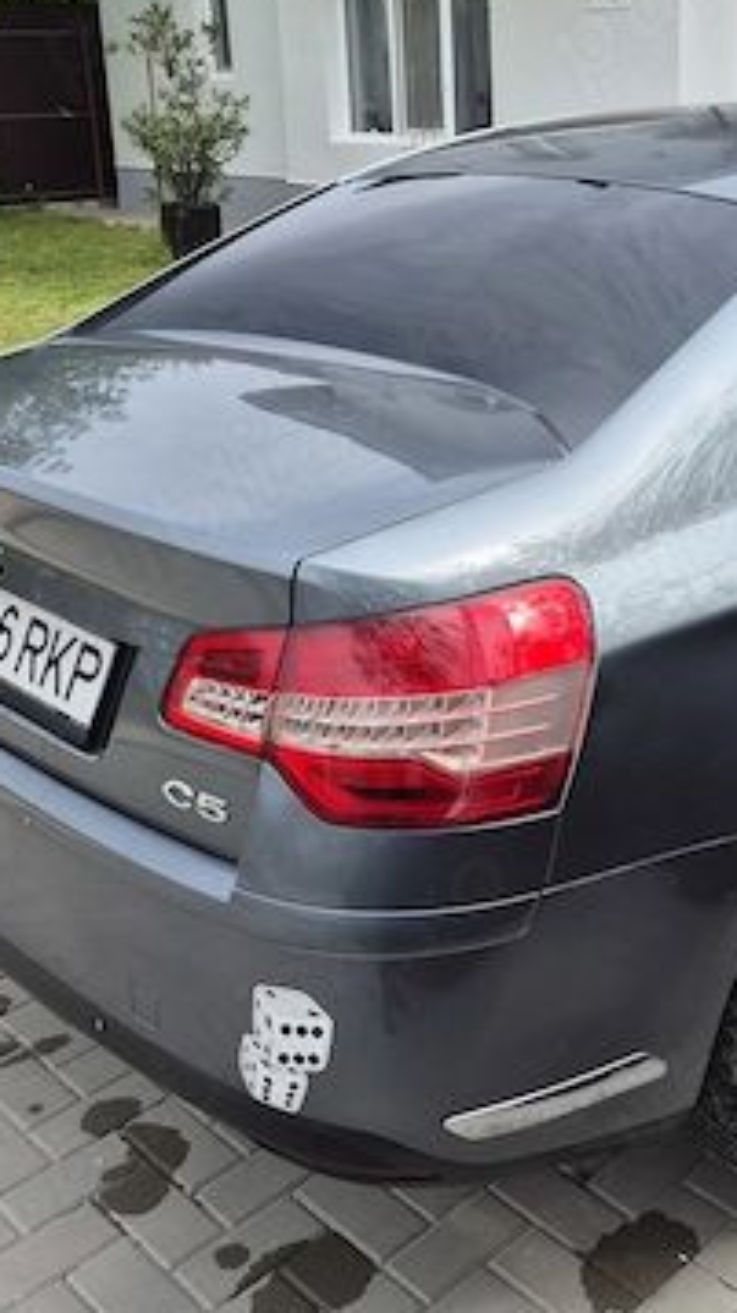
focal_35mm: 42
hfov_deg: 28.0
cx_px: 528
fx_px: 1461
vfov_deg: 48.0
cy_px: 506
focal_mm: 5.4
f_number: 1.8
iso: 25
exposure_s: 1/1124
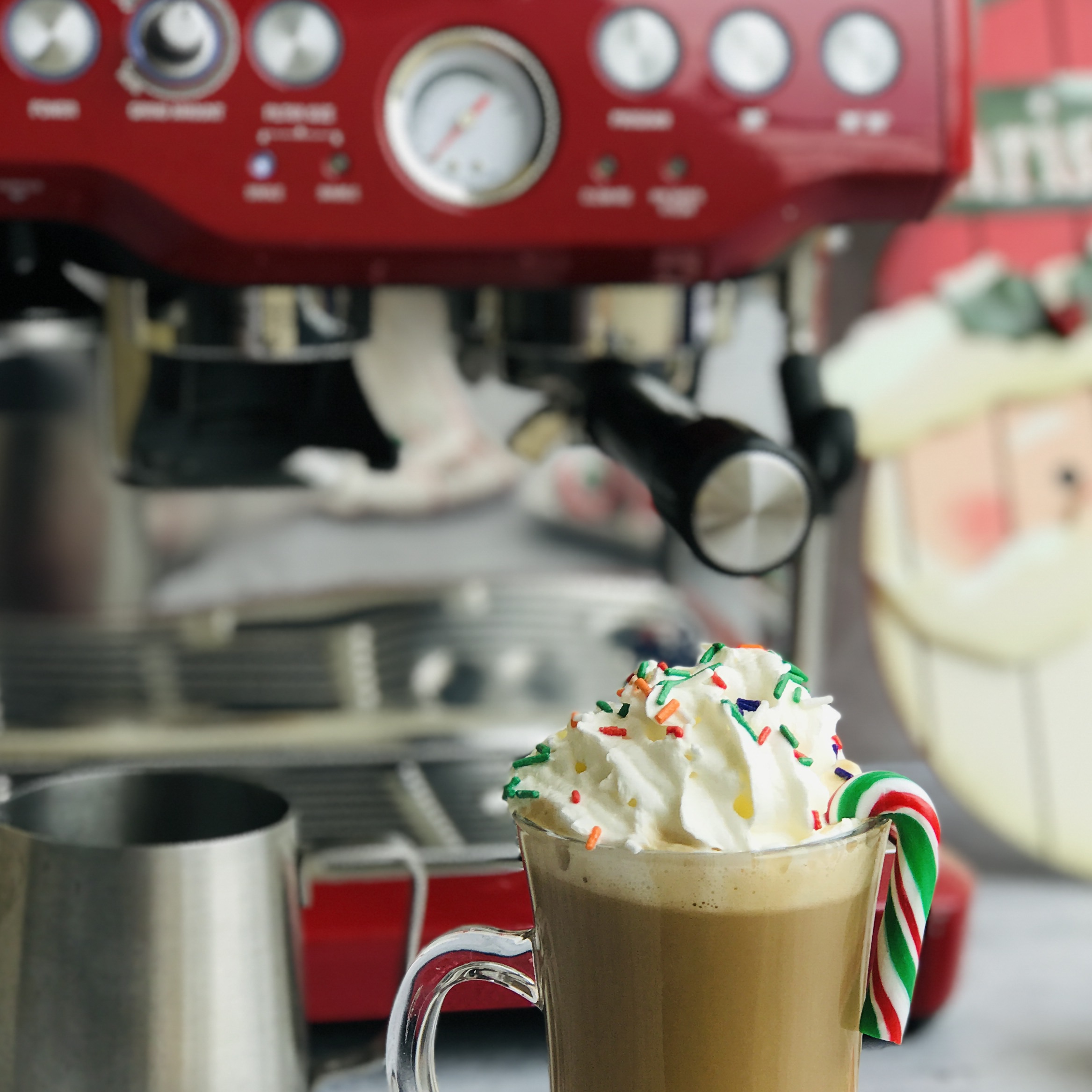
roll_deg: -1.1
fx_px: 3105
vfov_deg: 19.9
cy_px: 748
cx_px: 692
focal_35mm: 87
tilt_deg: -14.6
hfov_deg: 19.9
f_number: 2.8
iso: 20
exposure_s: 1/231
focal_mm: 6.6
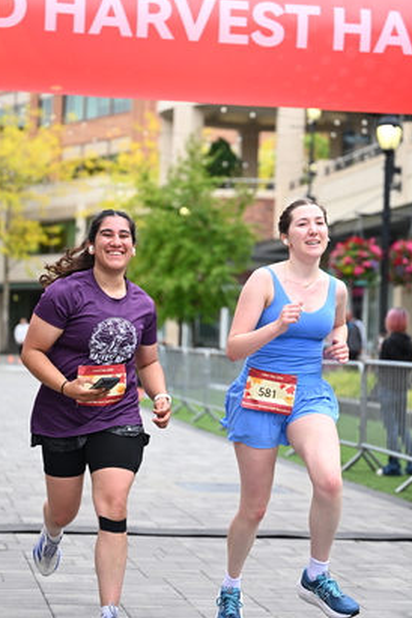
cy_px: 262
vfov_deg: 21.4
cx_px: 246
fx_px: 1631
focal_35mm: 95
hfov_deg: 14.4
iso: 640
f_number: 2.8
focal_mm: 71
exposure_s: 1/2000
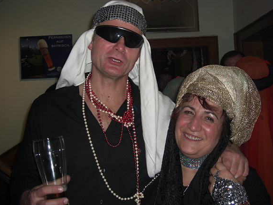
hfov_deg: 46.8
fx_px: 315
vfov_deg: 35.9
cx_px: 137
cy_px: 98
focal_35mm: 40
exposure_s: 1/60
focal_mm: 7.9
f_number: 2.8
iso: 200
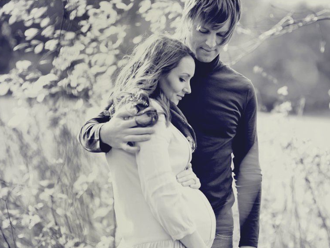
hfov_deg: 19.4
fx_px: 963
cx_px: 195
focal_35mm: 101
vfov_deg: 14.6
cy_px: 135
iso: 320
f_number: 2
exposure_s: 1/1000
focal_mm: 85
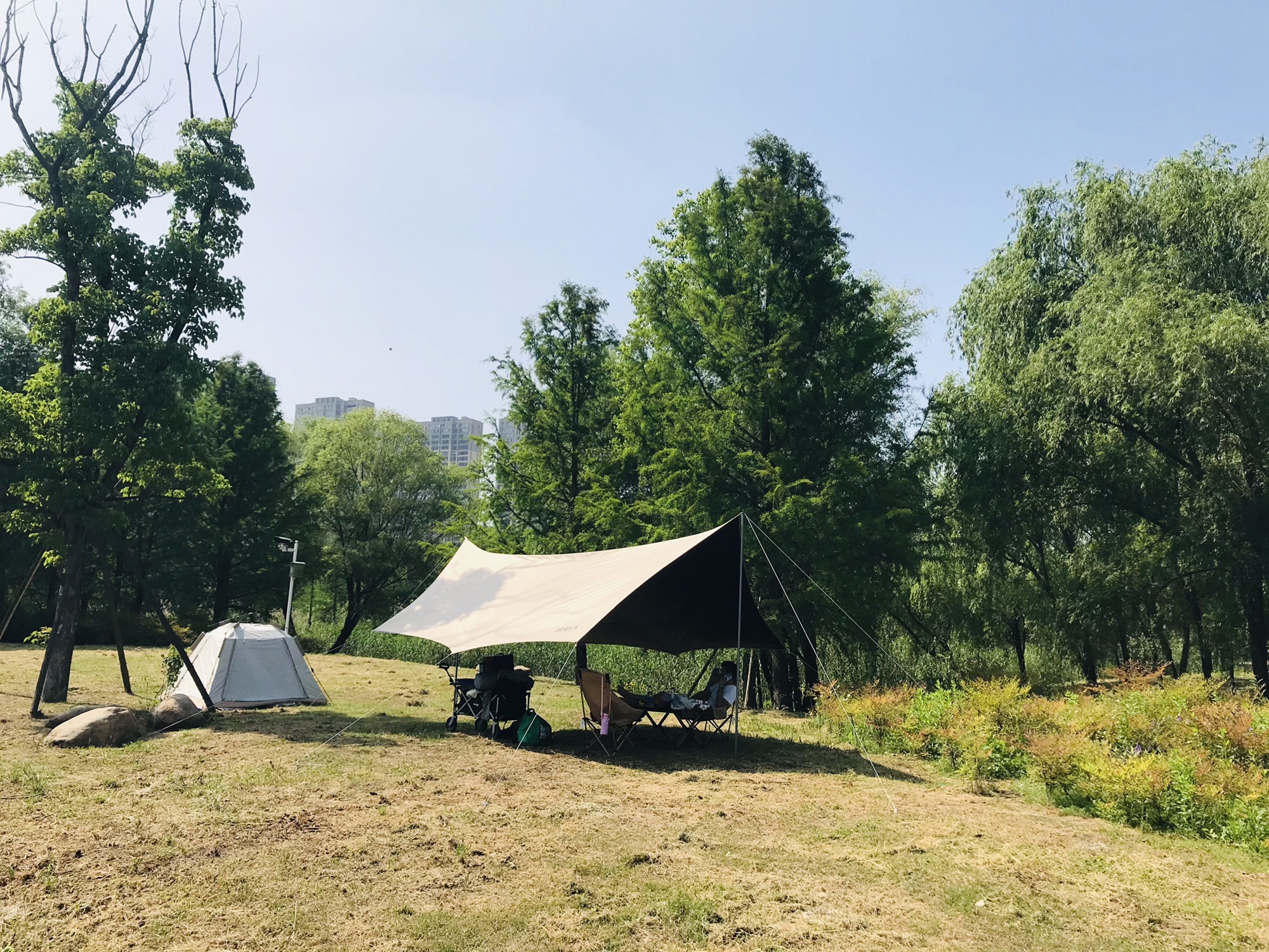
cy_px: 476
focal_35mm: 28
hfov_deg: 63.4
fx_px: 1026
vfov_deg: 49.7
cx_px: 634
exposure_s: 1/3300
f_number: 1.8
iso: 20
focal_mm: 3.99
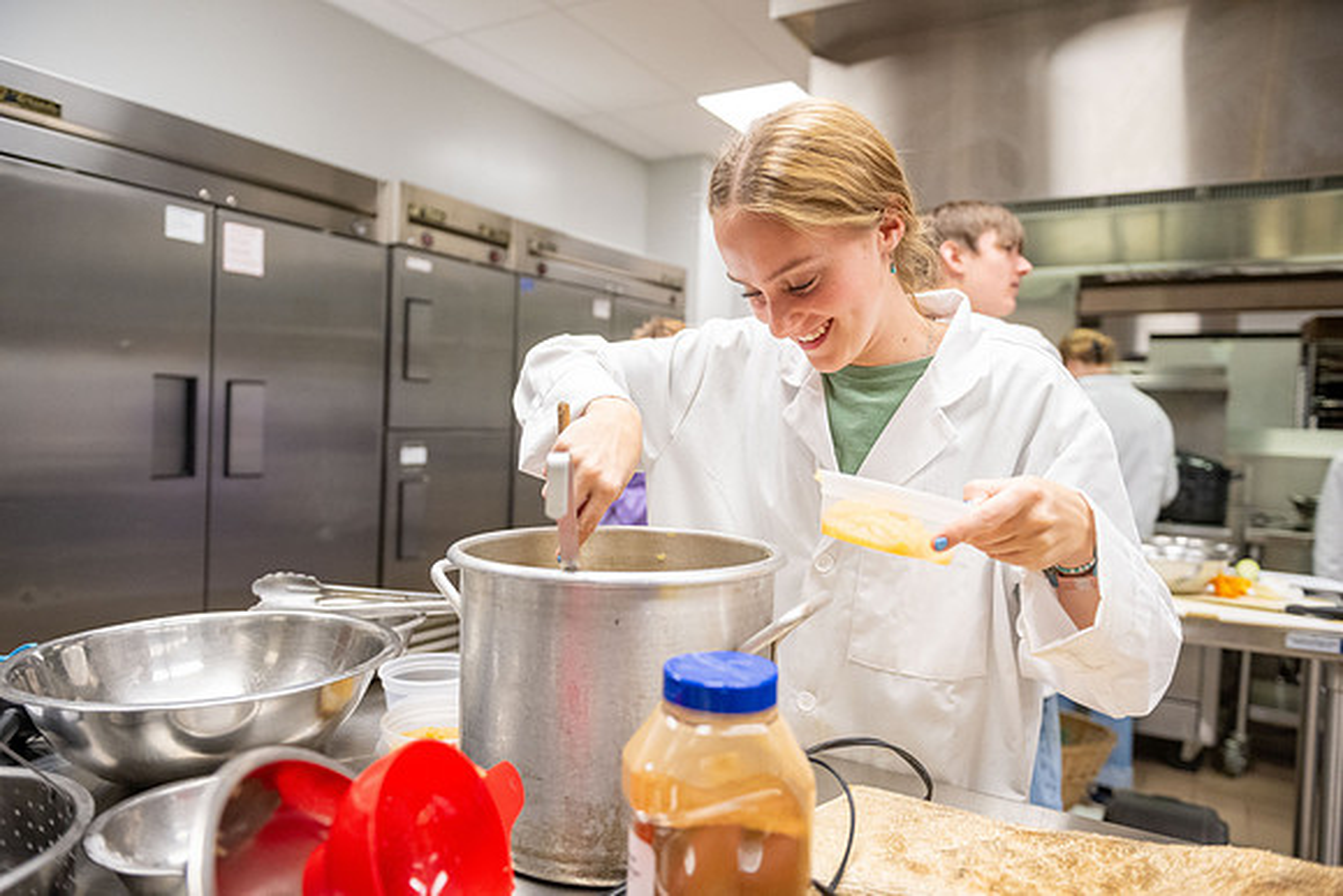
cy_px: 448
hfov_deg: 73.7
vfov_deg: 53.2
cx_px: 672
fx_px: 896
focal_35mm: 24
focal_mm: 24
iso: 2500
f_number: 2.8
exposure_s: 1/400
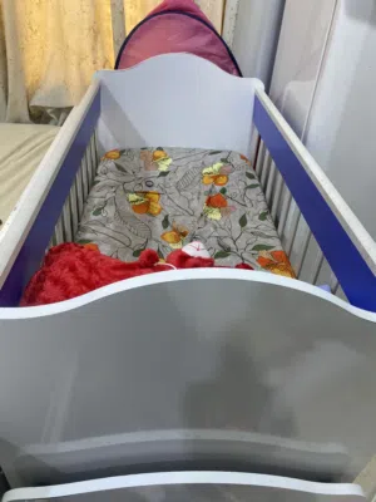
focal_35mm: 26
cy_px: 251
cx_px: 188
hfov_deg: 53.1
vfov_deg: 67.3
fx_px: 377
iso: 125
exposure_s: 1/100
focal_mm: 4.25
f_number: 1.8
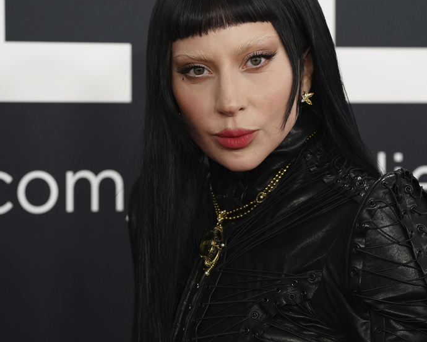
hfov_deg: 9.6
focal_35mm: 202
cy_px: 148
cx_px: 233
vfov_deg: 7.7
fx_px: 2553
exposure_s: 1/640
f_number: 5.6
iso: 4000
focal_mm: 145
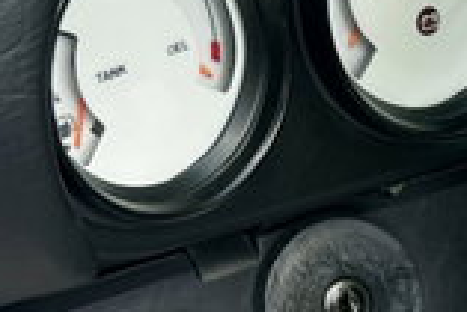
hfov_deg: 13.8
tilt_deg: -39.2
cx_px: 854
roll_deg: -7.0
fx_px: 1714
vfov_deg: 10.1
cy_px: 455
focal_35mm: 132
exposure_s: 1/130
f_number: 1.5
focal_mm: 5.7
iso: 32
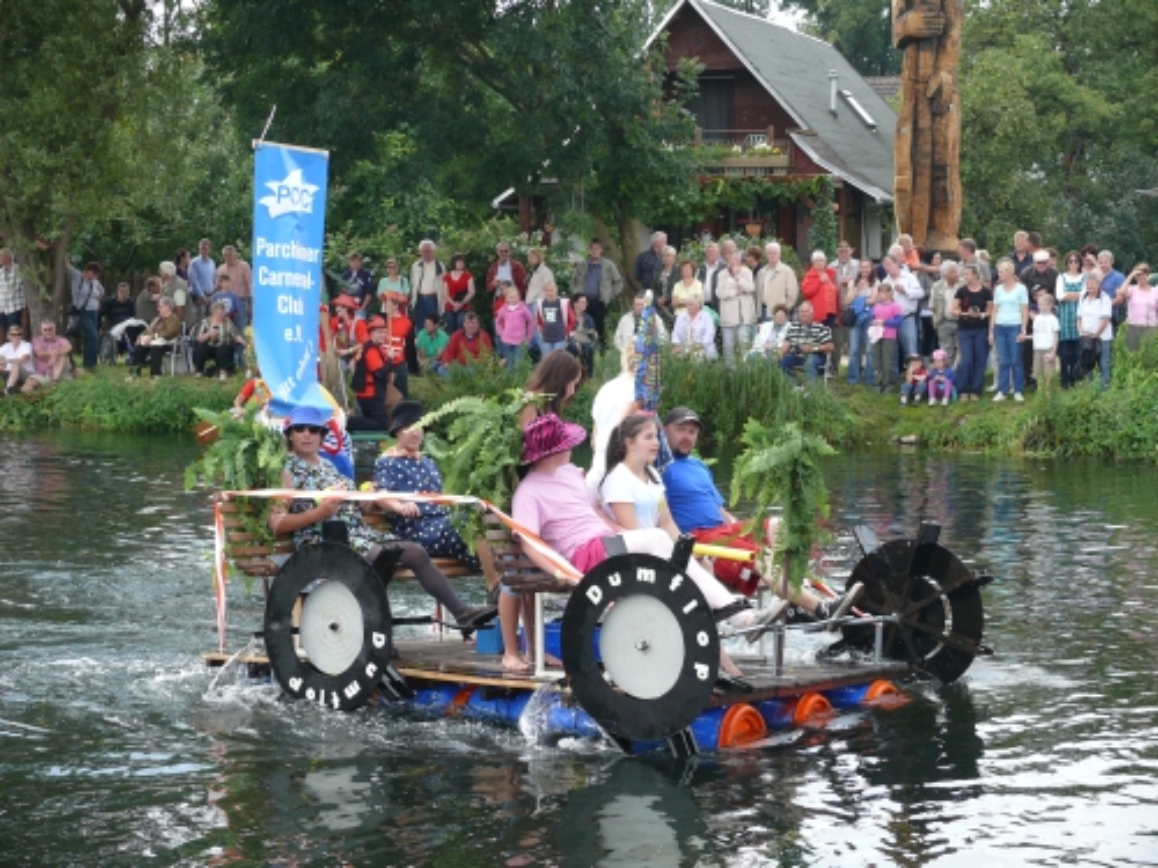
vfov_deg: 20.4
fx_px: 2409
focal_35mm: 72
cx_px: 579
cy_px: 434
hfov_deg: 27.0
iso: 160
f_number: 3.2
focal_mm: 15.3
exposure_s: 1/500
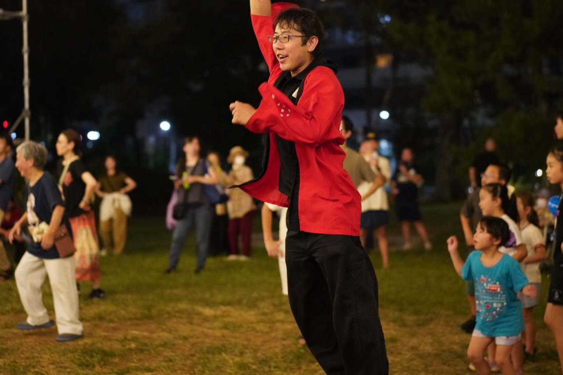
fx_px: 1095
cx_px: 278
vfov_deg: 19.4
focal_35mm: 70
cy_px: 142
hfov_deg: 28.8
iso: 6400
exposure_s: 1/160
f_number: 2
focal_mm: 55
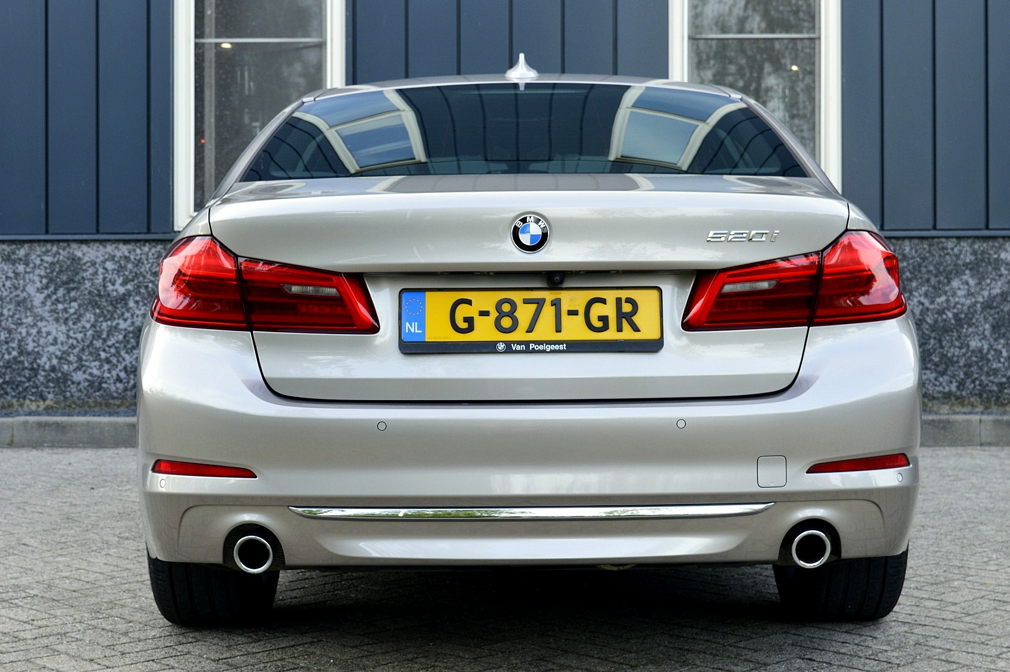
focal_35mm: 60
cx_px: 505
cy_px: 336
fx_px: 1682
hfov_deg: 33.4
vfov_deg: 22.6
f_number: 9
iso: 400
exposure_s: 1/125
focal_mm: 40
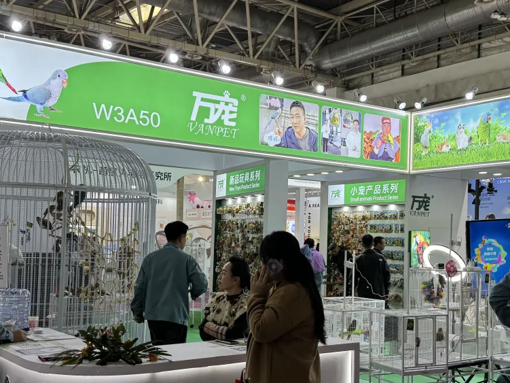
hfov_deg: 41.2
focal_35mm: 46
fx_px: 678
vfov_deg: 31.4
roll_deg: +0.0
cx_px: 288
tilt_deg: -0.9
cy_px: 235
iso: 64
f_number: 1.78
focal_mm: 6.76
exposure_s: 1/100
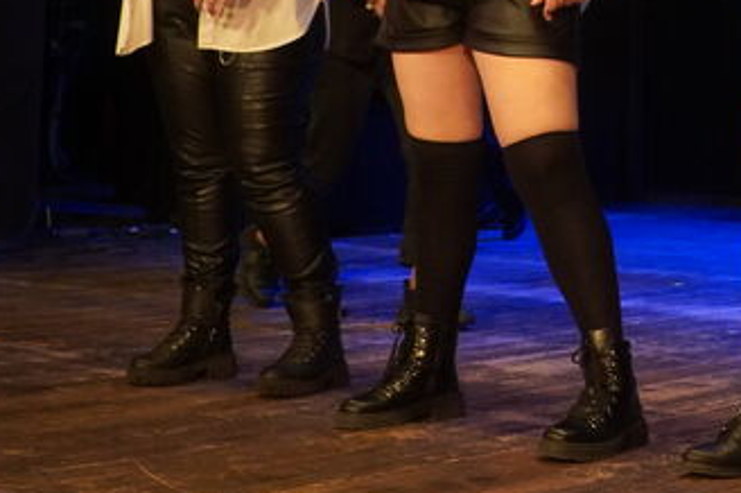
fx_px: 1732
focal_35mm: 84
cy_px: -101
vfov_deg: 15.6
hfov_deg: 23.0
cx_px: 766
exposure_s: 1/160
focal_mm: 23
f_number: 4
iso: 2500
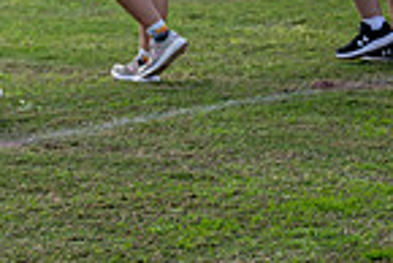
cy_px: -251
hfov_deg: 7.3
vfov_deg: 4.8
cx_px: -149
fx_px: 3060
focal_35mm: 280
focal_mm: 70
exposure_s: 1/1250
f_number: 2.8
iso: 125
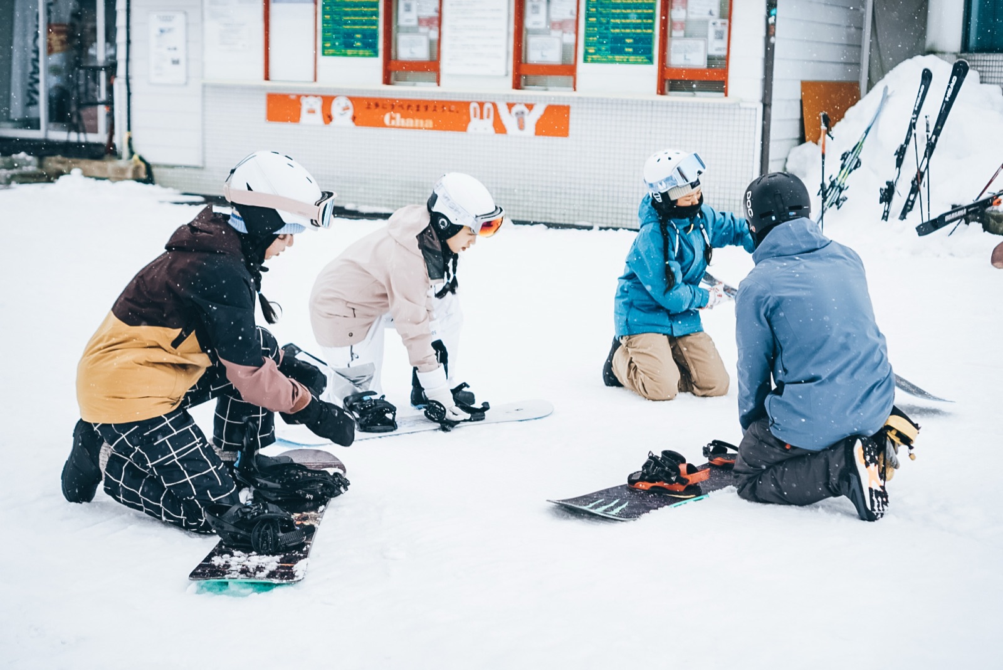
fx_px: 1464
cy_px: 335
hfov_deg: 37.8
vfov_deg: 25.8
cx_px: 502
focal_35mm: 52
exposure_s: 1/640
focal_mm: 35
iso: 125
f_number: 2.8
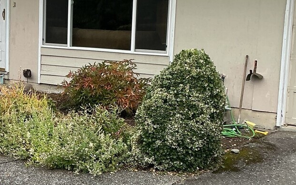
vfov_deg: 18.4
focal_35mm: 71
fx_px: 573
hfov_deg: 28.3
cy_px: 90
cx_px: 56
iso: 25
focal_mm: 3
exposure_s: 1/346
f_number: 1.8
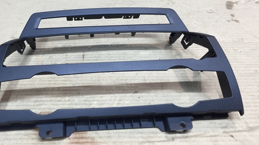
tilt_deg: -36.7
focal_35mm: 40
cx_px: 96
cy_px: 43
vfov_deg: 29.3
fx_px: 275
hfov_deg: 50.0
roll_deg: -1.5
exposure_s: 1/33
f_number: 2.2
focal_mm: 4.15
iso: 64
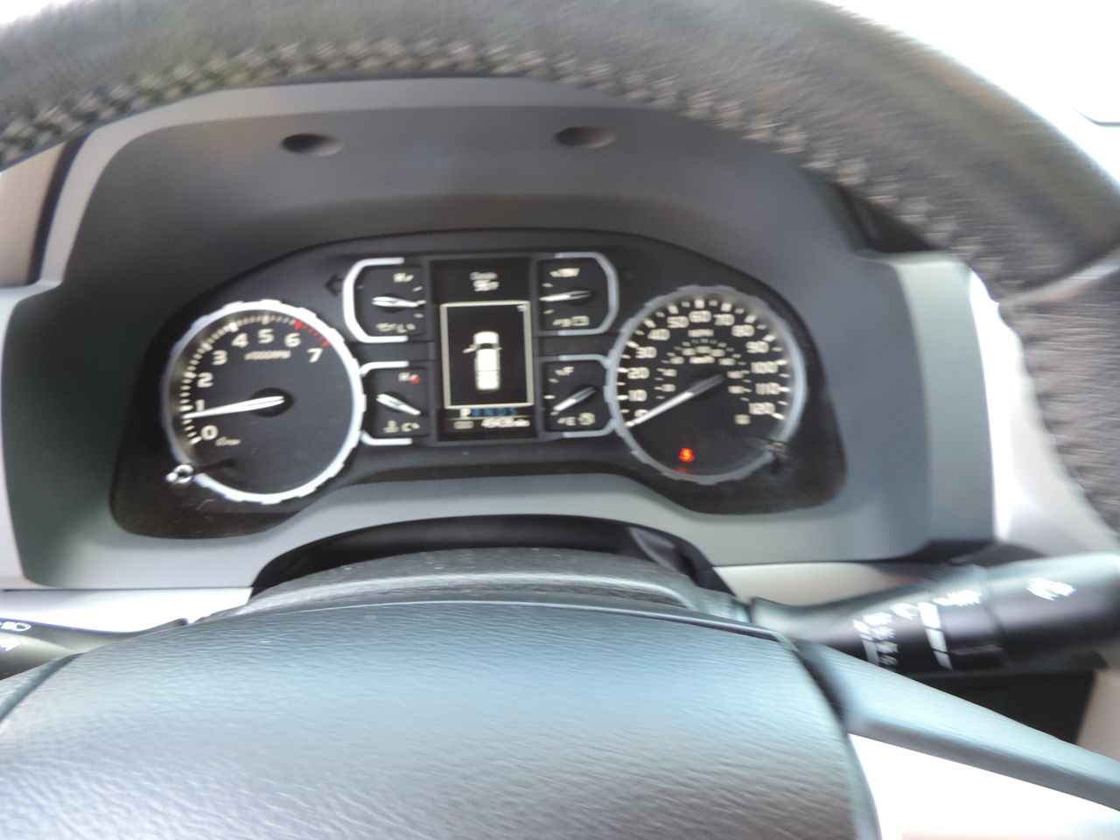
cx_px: 560
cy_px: 420
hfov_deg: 71.6
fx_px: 777
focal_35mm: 24
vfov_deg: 56.8
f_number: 3
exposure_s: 1/30
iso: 250
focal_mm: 4.3
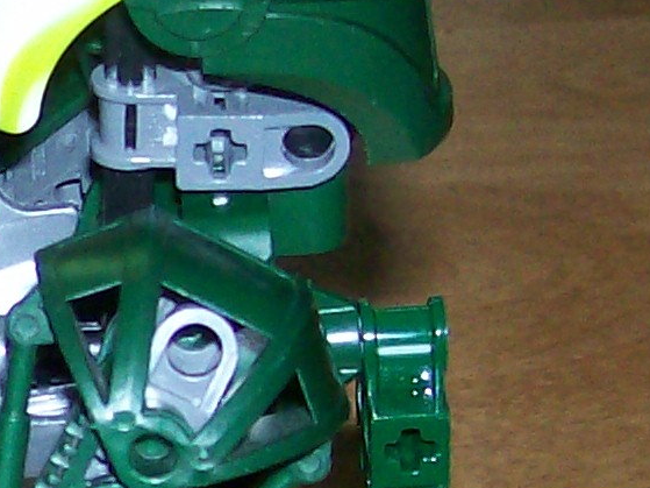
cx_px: -498
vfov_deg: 7.4
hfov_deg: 9.5
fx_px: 3717
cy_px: 617
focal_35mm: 198
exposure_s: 1/64
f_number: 2.7
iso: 140
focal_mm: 6
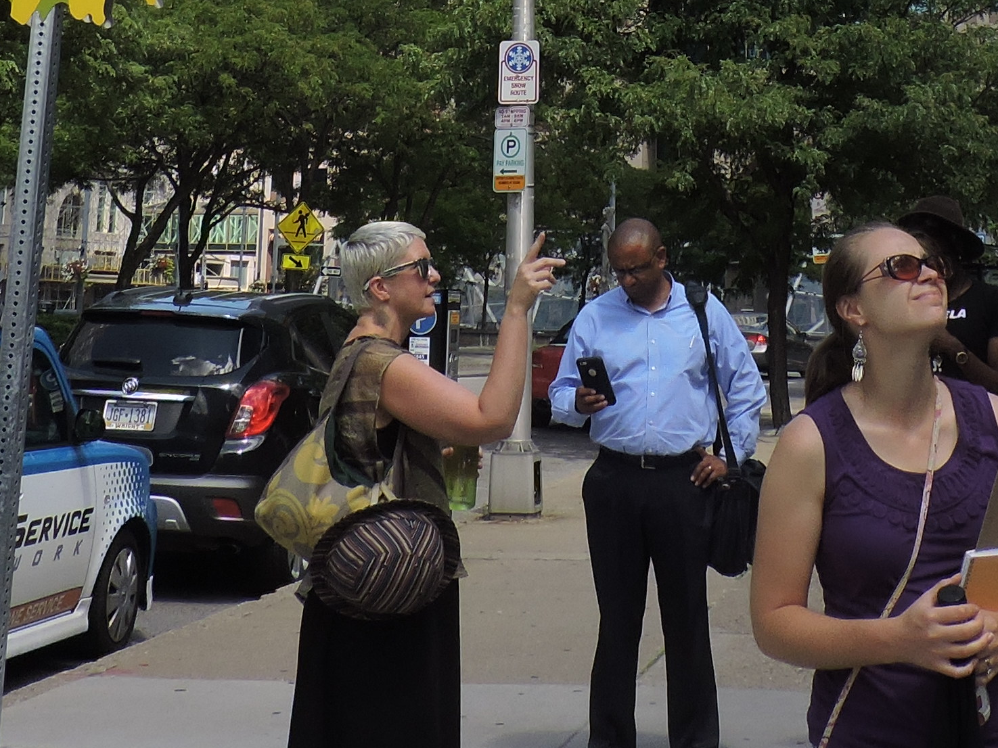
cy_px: -375
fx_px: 2162
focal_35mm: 75
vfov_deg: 17.6
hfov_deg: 25.9
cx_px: 612
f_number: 3
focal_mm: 4.3
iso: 100
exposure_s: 1/800
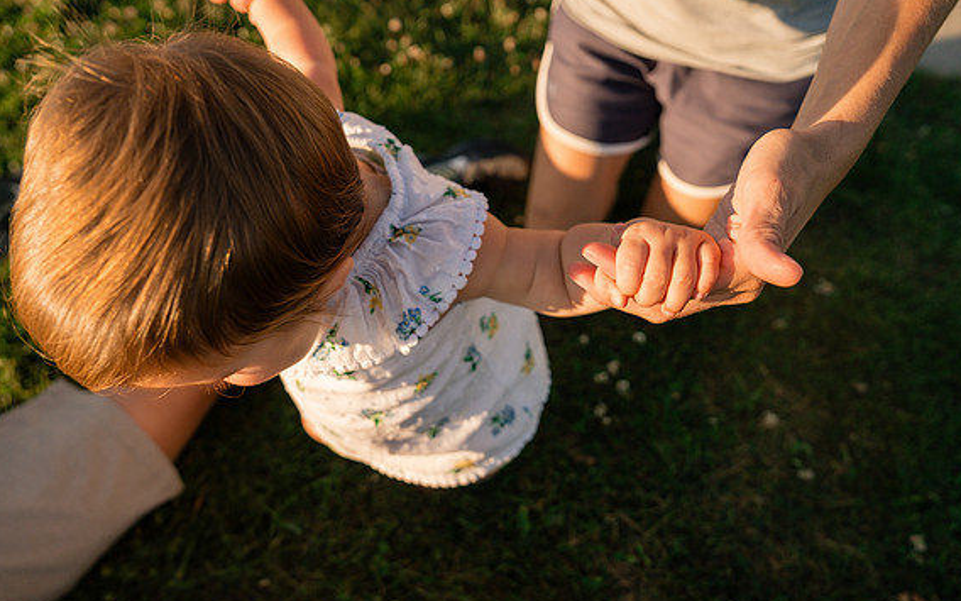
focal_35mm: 25
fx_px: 655
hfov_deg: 72.5
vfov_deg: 49.3
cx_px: 486
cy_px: 302
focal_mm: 24
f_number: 4
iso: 400
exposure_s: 1/2000
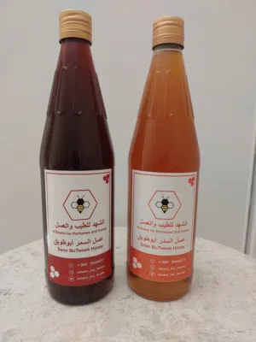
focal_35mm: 23
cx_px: 128
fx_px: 227
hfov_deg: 58.9
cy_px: 171
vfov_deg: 73.9
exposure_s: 1/100
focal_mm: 5.06
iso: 160
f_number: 1.8
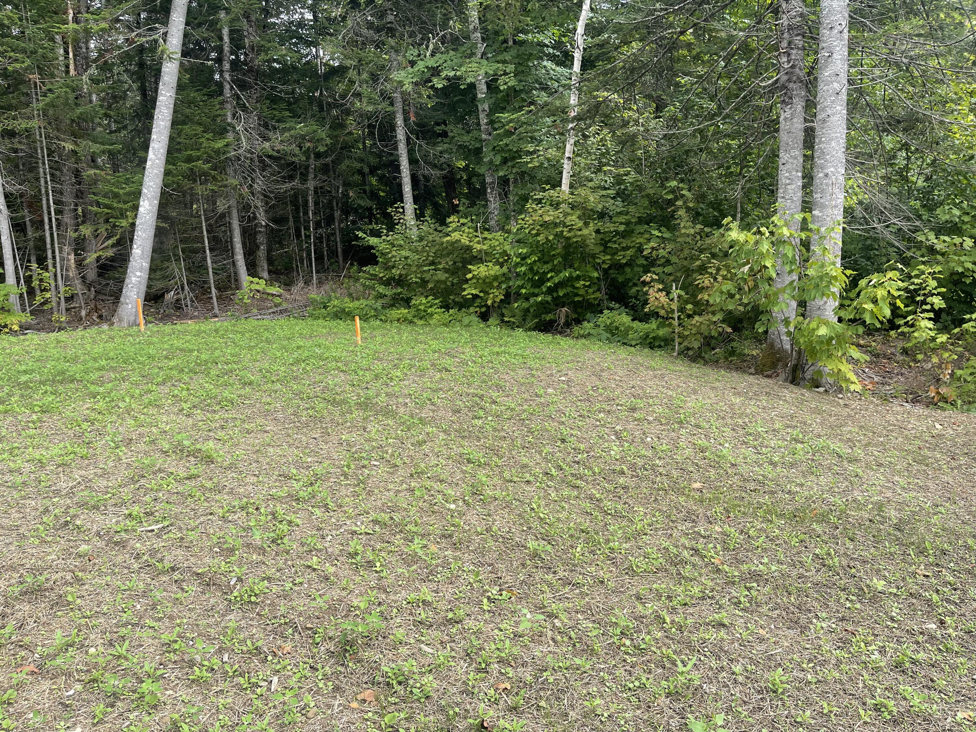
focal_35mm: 25
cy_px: 366
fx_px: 705
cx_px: 488
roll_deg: +1.7
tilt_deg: -9.3
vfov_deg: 54.9
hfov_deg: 69.4
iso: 32
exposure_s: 1/759
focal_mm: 5.1
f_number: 1.6
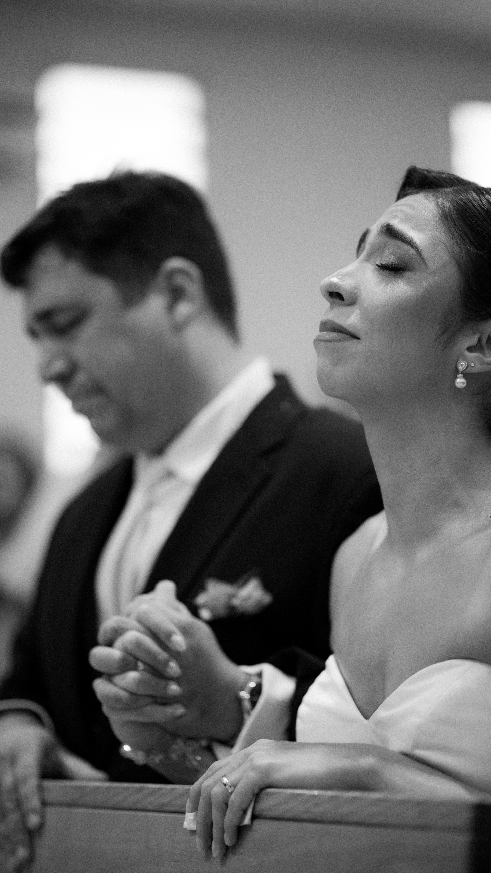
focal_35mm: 99
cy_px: 446
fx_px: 2292
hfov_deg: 12.2
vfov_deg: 21.6
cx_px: 277
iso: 2500
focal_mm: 85
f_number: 2
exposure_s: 1/320
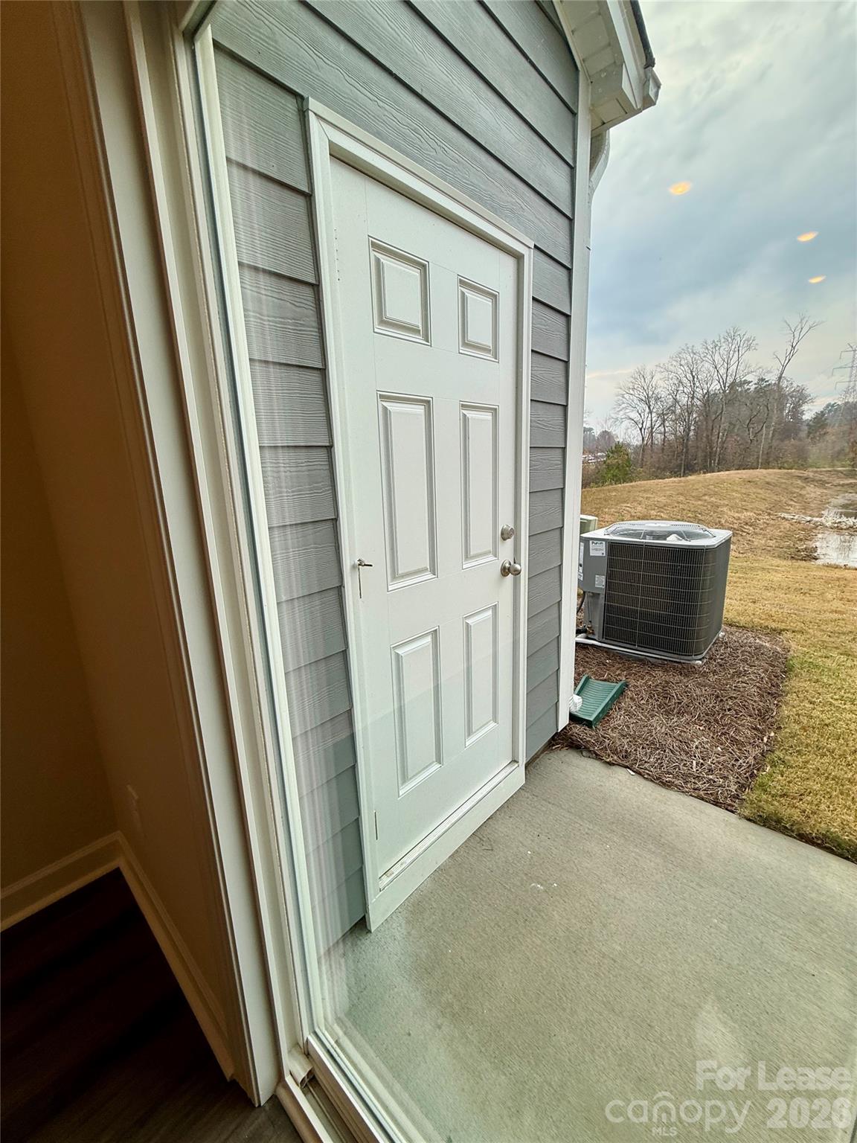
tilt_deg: -12.6
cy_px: 572
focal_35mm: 14
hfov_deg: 85.7
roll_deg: +0.6
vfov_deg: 102.1
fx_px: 462
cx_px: 428
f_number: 2.2
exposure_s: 1/193
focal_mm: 2.22
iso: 50
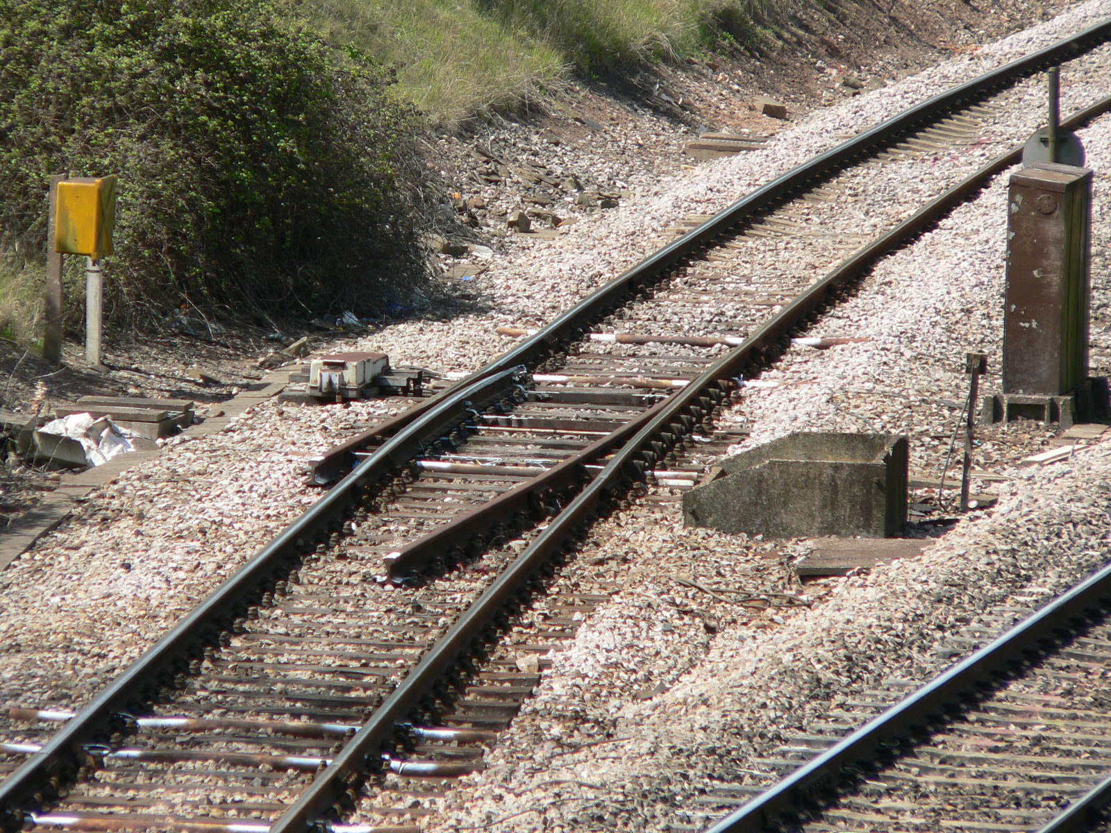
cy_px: 416
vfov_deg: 3.4
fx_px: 13865
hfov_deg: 4.6
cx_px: 556
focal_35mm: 432
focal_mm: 72
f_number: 4
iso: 80
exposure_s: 1/500
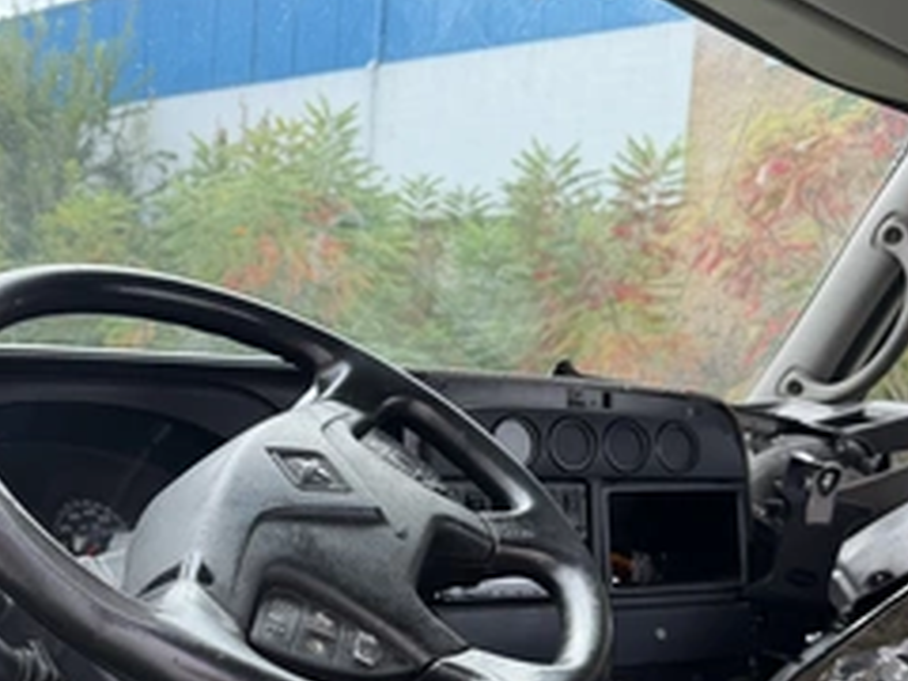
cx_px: 299
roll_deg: -2.2
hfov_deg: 46.0
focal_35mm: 40
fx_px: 1049
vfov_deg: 35.1
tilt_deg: -9.6
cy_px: 515
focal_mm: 6.76
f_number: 1.78
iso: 80
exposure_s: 1/330
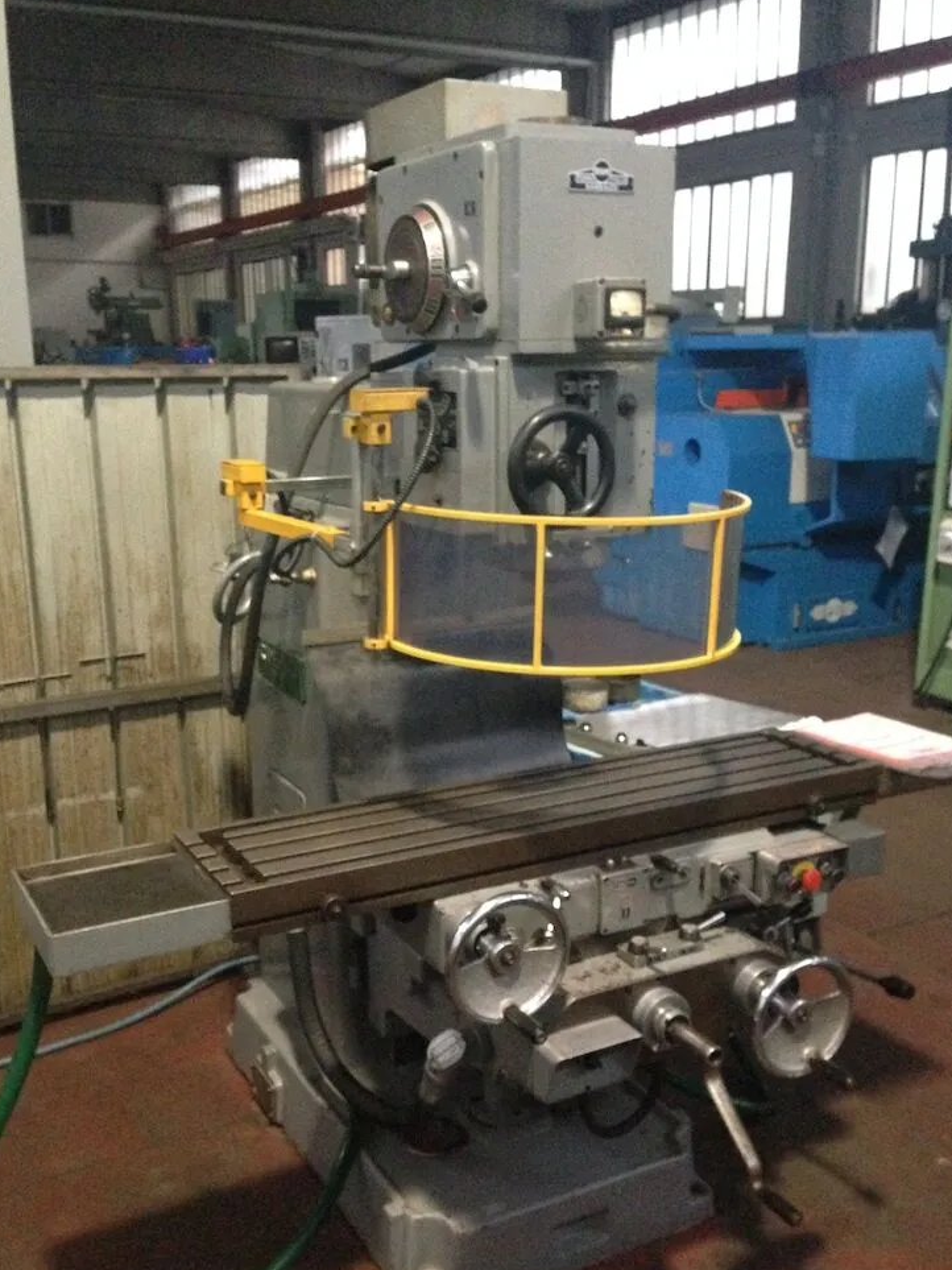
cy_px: 706
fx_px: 1357
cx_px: 461
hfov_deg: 38.7
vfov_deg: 50.0
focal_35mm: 37
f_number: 2.4
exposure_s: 1/15
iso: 800
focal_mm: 4.12
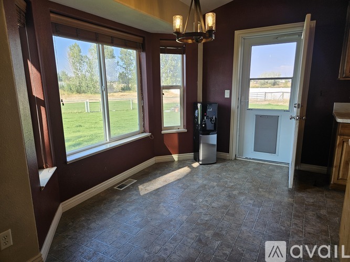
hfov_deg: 73.9
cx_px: 175
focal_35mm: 23
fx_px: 233
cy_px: 131
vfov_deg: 58.9
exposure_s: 1/120
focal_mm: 5.4
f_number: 1.8
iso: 32
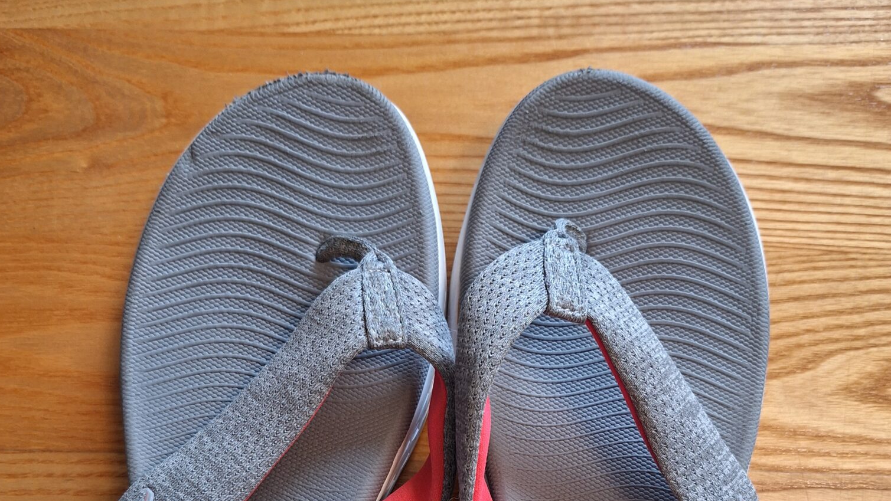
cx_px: 449
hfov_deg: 58.0
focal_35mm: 34
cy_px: 470
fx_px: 803
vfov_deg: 32.6
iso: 250
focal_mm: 5.54
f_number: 1.8
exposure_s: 1/40
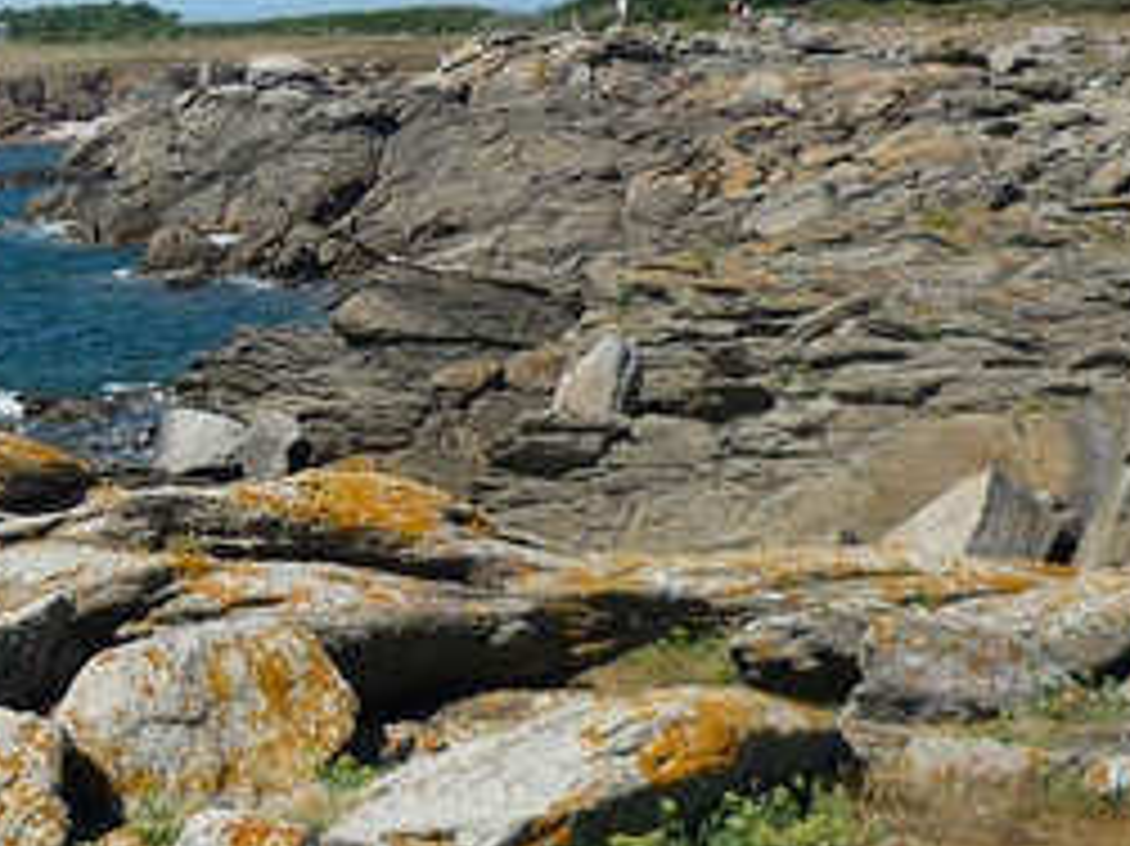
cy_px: 248
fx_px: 2578
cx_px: -158
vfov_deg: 18.6
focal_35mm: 79
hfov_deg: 23.0
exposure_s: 1/200
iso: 100
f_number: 8
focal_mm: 5.5
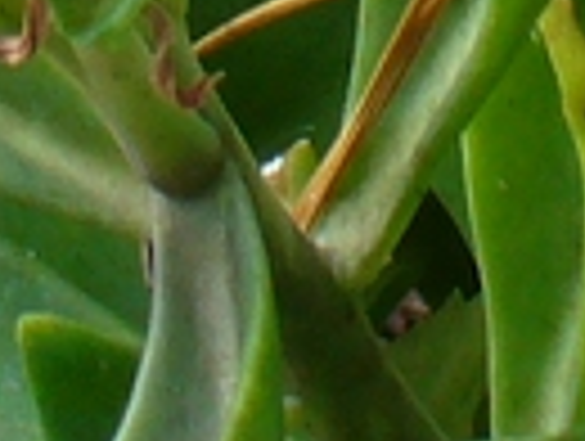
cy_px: -927
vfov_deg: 3.8
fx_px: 6400
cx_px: 734
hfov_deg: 5.2
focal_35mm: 378
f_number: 2.8
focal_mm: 6.1
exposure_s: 1/160
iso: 80
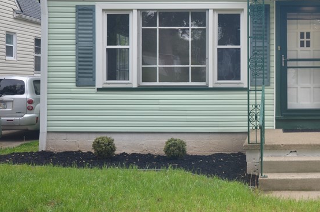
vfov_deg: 22.7
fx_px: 523
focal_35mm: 59
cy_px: 60
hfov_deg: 32.9
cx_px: 265
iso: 200
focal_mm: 20
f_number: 6.3
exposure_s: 1/160
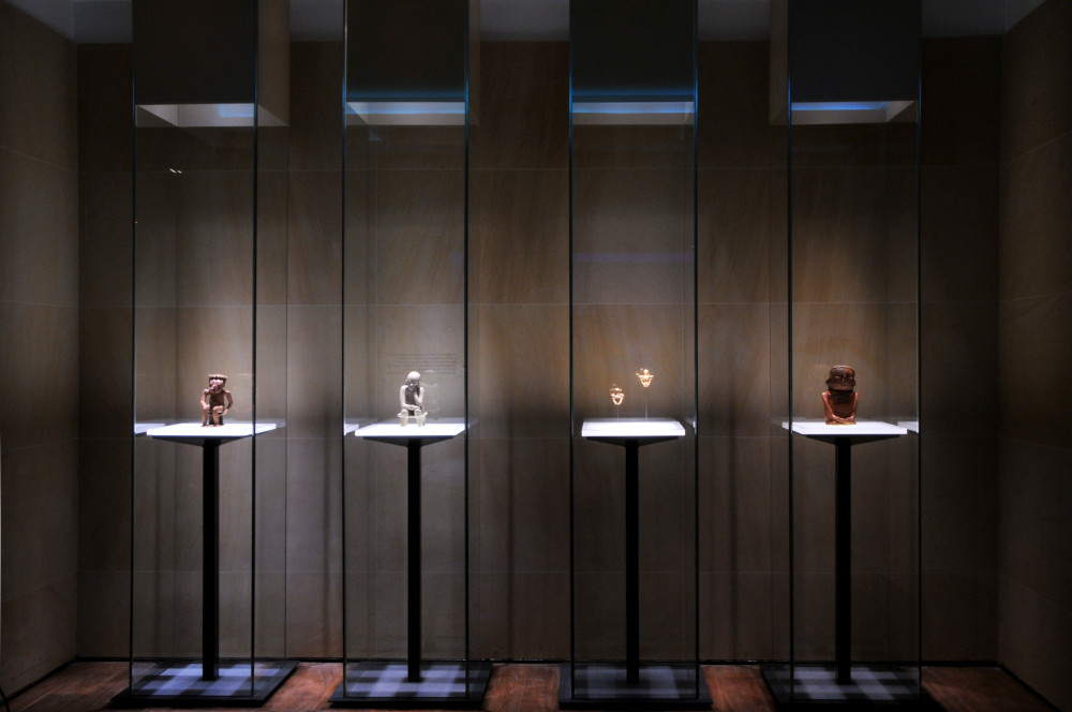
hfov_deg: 49.6
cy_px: 356
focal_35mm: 39
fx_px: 1160
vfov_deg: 34.1
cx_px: 536
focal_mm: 26
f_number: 25
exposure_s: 1/2
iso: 400
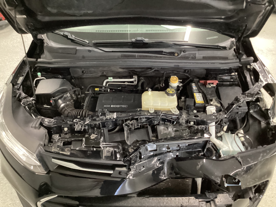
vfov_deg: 45.4
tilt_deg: -35.6
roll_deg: +0.0
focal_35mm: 31
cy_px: 104
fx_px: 247
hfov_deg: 58.4
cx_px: 138
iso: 640
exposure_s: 1/24
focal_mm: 3.3
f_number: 2.4
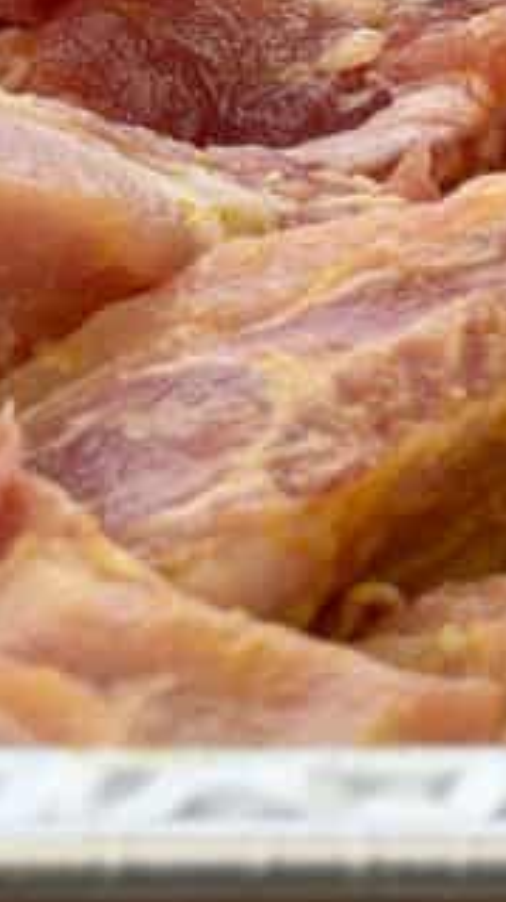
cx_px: 941
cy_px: -164
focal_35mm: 168
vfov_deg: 12.5
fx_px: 4015
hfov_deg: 7.0
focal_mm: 6.76
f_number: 1.78
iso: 64
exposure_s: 1/1100
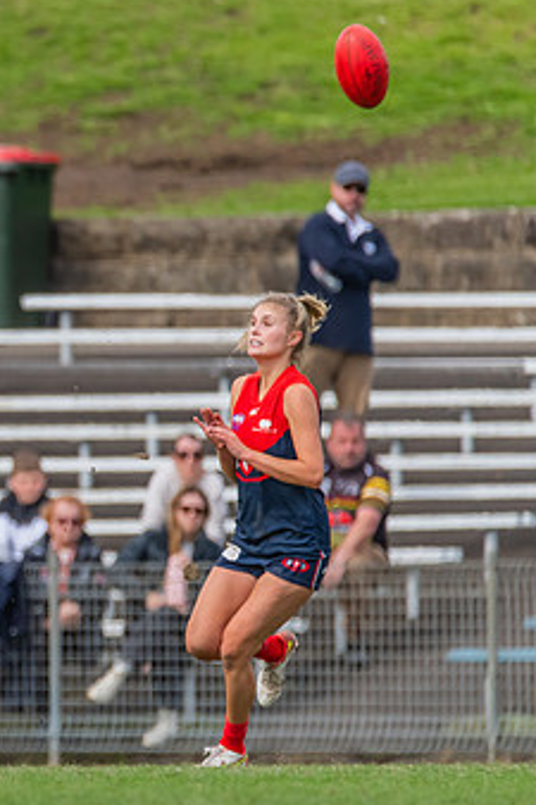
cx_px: -215
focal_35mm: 1252
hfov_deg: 1.1
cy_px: 480
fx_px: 27988
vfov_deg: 1.6
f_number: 6.3
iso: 900
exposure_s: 1/1600
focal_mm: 600
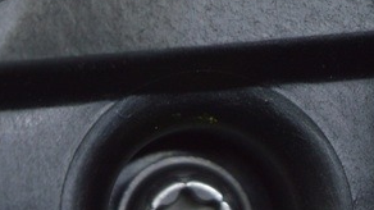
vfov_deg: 4.0
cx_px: -4
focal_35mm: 303
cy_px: -218
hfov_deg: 7.1
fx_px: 3002
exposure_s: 1/50
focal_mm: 55
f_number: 5.6
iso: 400
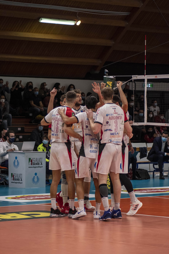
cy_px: 127
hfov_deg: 9.3
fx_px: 1035
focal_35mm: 147
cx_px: 84
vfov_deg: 14.0
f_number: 4
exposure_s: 1/640
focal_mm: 98
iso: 2000
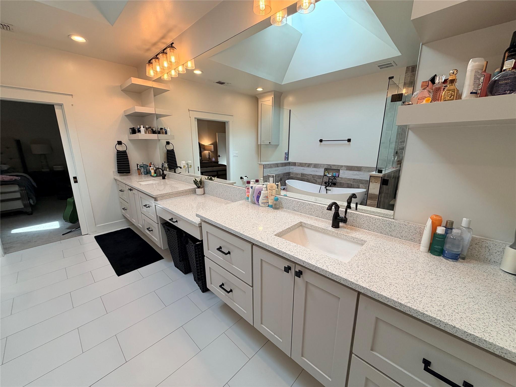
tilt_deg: -12.7
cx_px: 258
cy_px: 194
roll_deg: +0.3
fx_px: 209
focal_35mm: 14
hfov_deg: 102.1
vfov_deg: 85.7
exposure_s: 1/120
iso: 100
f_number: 2.2
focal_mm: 2.22
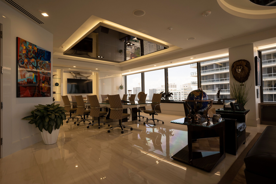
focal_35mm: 18
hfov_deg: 90.0
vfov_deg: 67.4
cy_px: 92
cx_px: 138
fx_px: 138
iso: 250
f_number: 9
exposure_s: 1/30
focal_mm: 18
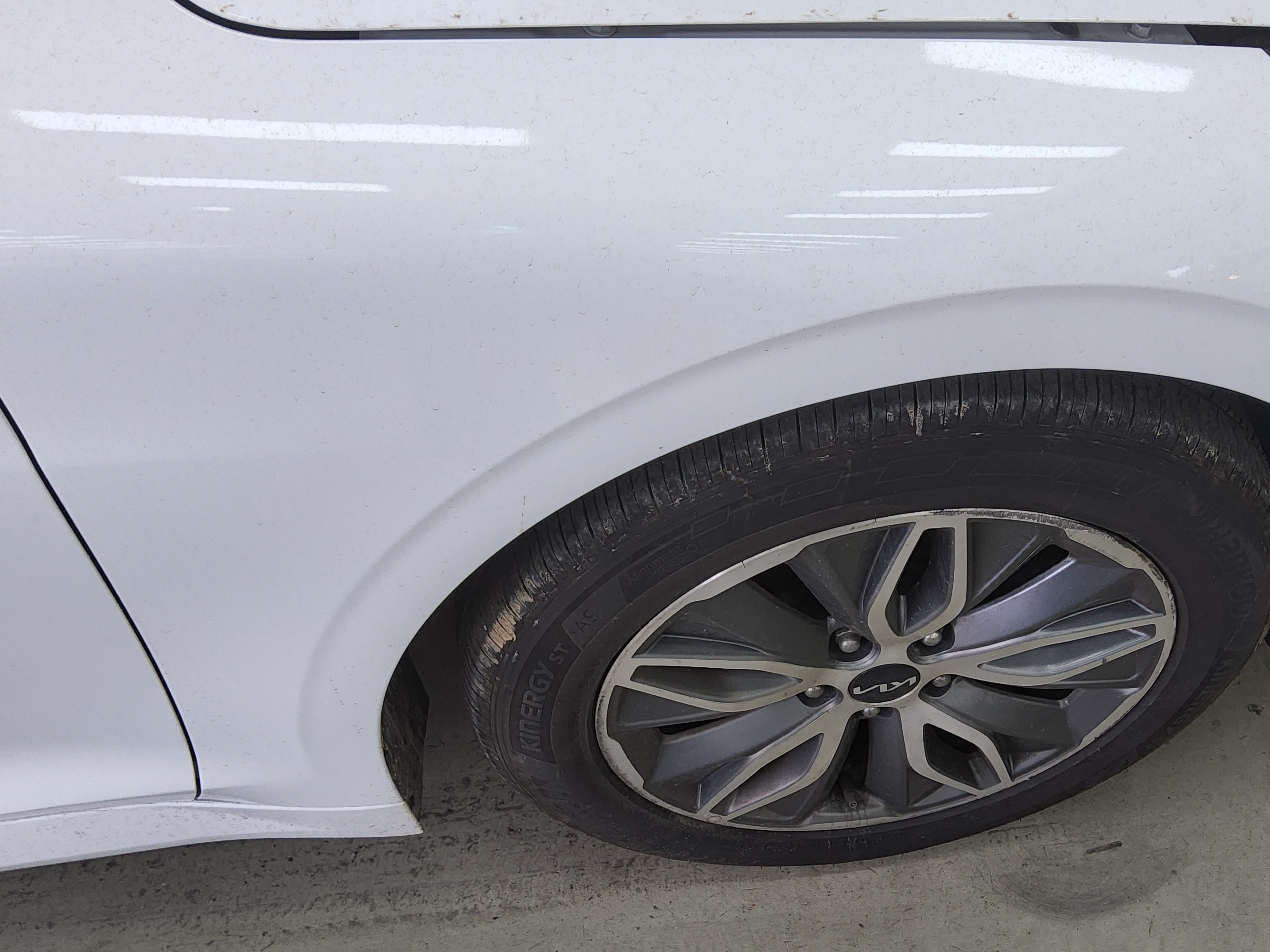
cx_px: 788
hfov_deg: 50.9
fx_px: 1321
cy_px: 581
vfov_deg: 39.4
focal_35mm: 36
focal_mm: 3.08
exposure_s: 1/120
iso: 50
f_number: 2
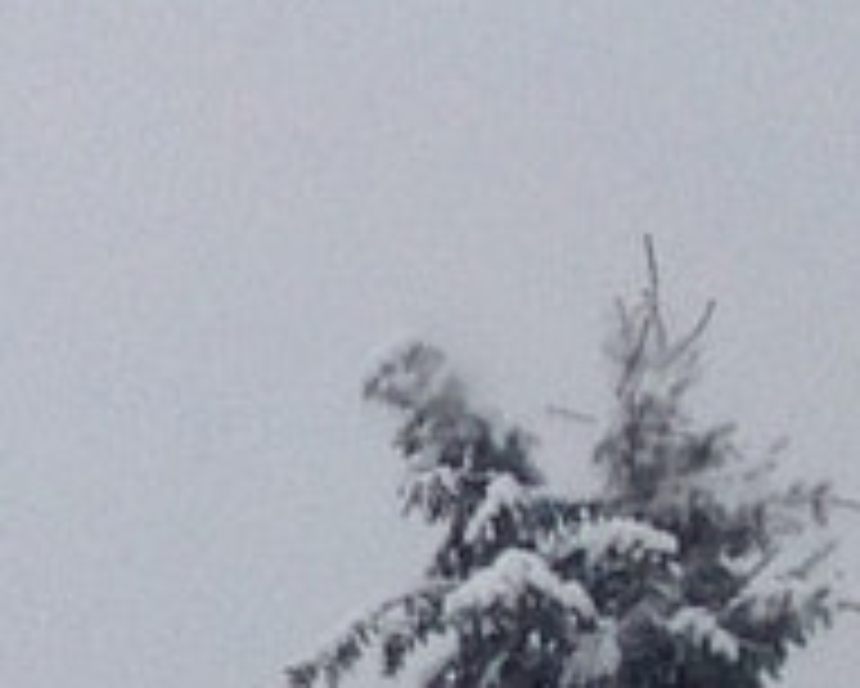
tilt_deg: +14.4
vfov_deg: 5.7
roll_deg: -0.6
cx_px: -1621
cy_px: 522
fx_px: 6876
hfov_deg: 6.6
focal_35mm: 270
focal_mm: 4.12
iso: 50
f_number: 2.4
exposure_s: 1/158
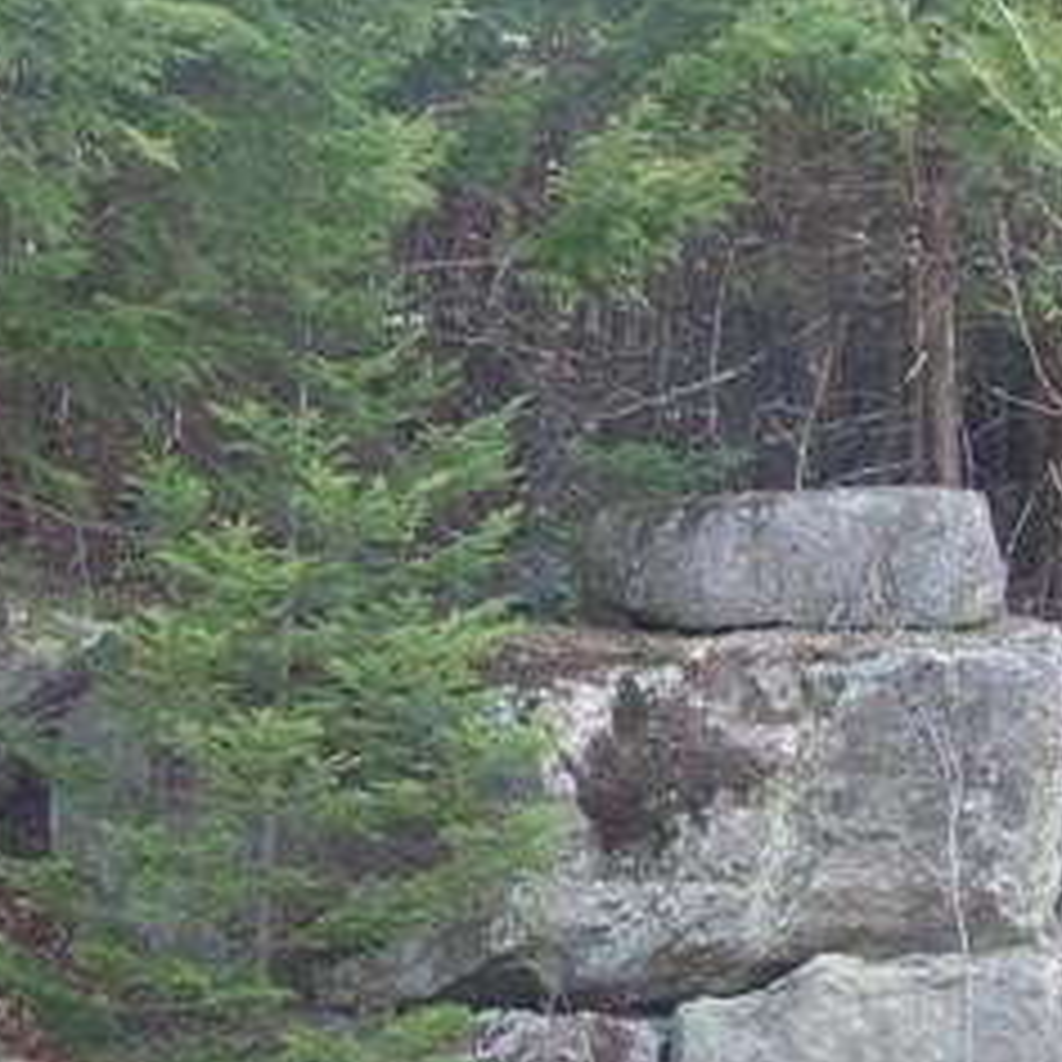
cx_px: 648
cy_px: 490
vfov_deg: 19.1
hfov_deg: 19.1
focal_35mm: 91
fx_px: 3159
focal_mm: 6.3
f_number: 2.8
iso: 64
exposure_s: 1/100
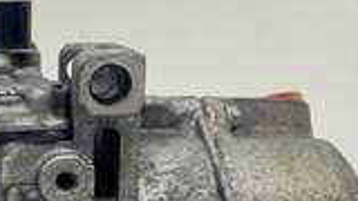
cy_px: 181
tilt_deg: -12.7
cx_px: -31
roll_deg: +0.8
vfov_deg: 14.1
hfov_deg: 23.5
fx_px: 807
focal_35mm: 85
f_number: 1.6
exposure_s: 1/50
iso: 80
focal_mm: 4.2
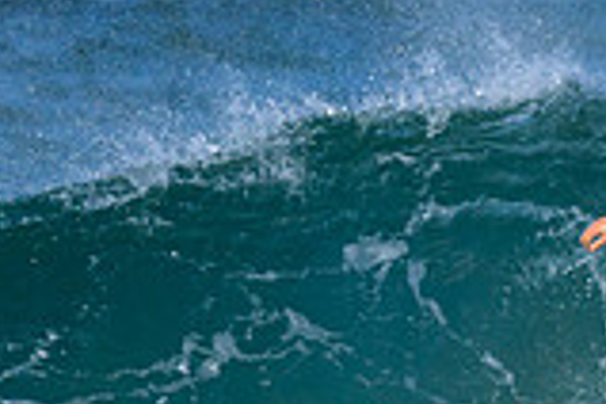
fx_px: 67429
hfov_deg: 0.5
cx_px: 526
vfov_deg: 0.3
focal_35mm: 4006
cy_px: 540
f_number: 6.3
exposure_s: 1/2000
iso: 250
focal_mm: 800
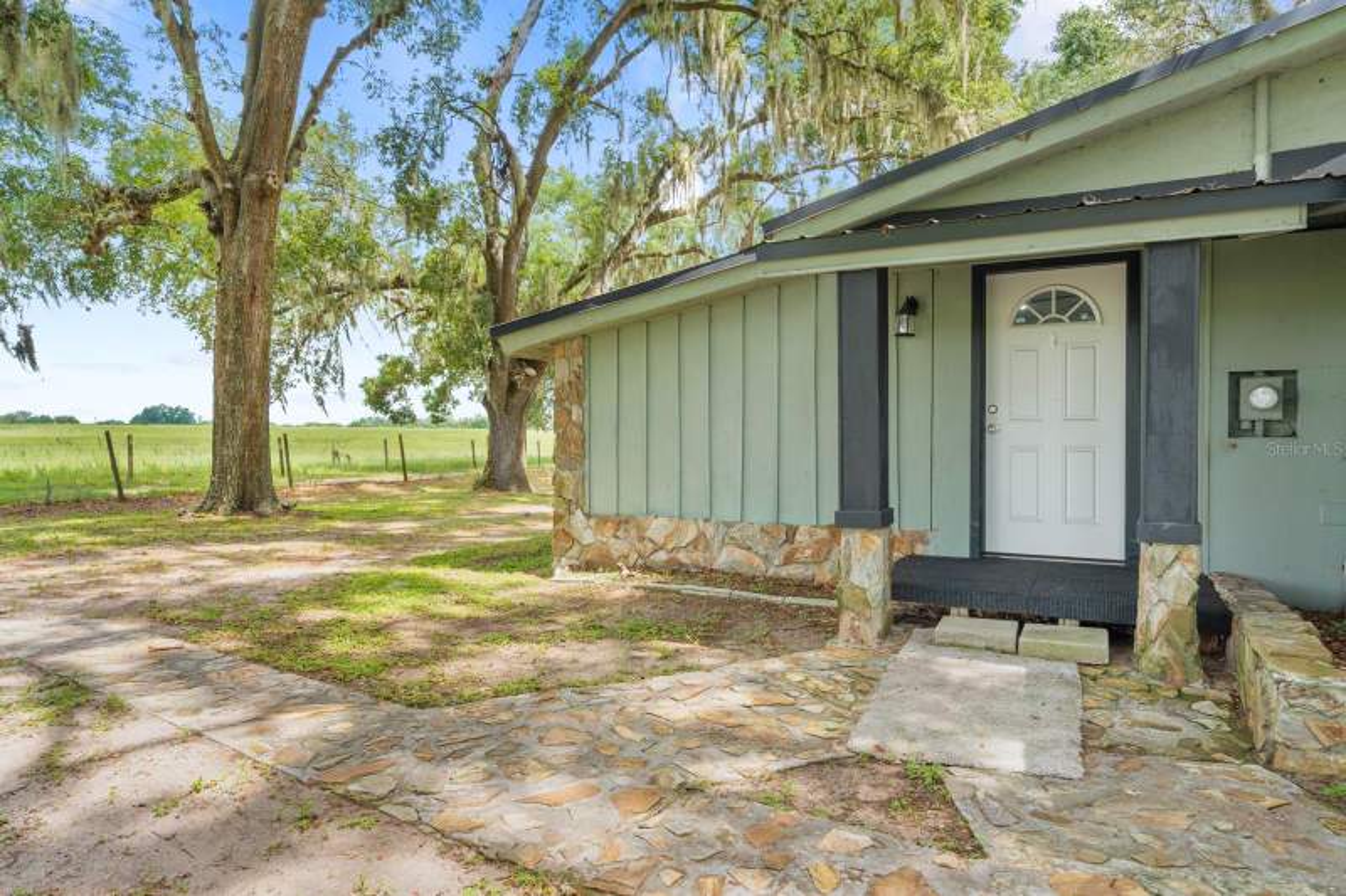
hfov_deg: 81.2
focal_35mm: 21
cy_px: 448
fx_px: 785
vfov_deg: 59.5
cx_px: 673
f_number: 8
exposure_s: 1/60
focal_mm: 21
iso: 200
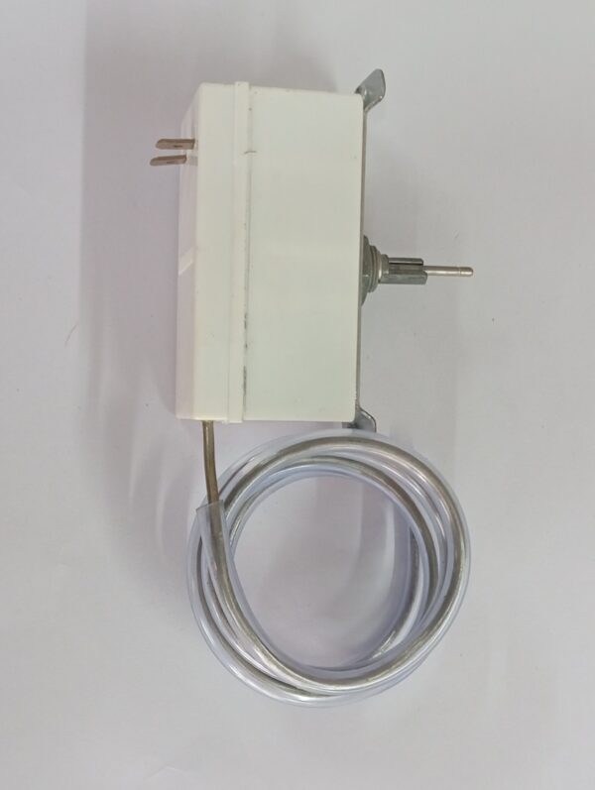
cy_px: 395
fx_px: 1280
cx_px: 298
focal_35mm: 56
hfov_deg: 26.2
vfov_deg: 34.3
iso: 816
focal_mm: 4.22
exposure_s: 1/50
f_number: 1.8
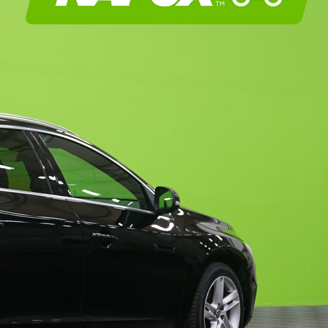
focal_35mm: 113
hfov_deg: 14.8
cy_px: 205
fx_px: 1211
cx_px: -80
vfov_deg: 15.4
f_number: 5
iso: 400
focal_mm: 52
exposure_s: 1/8
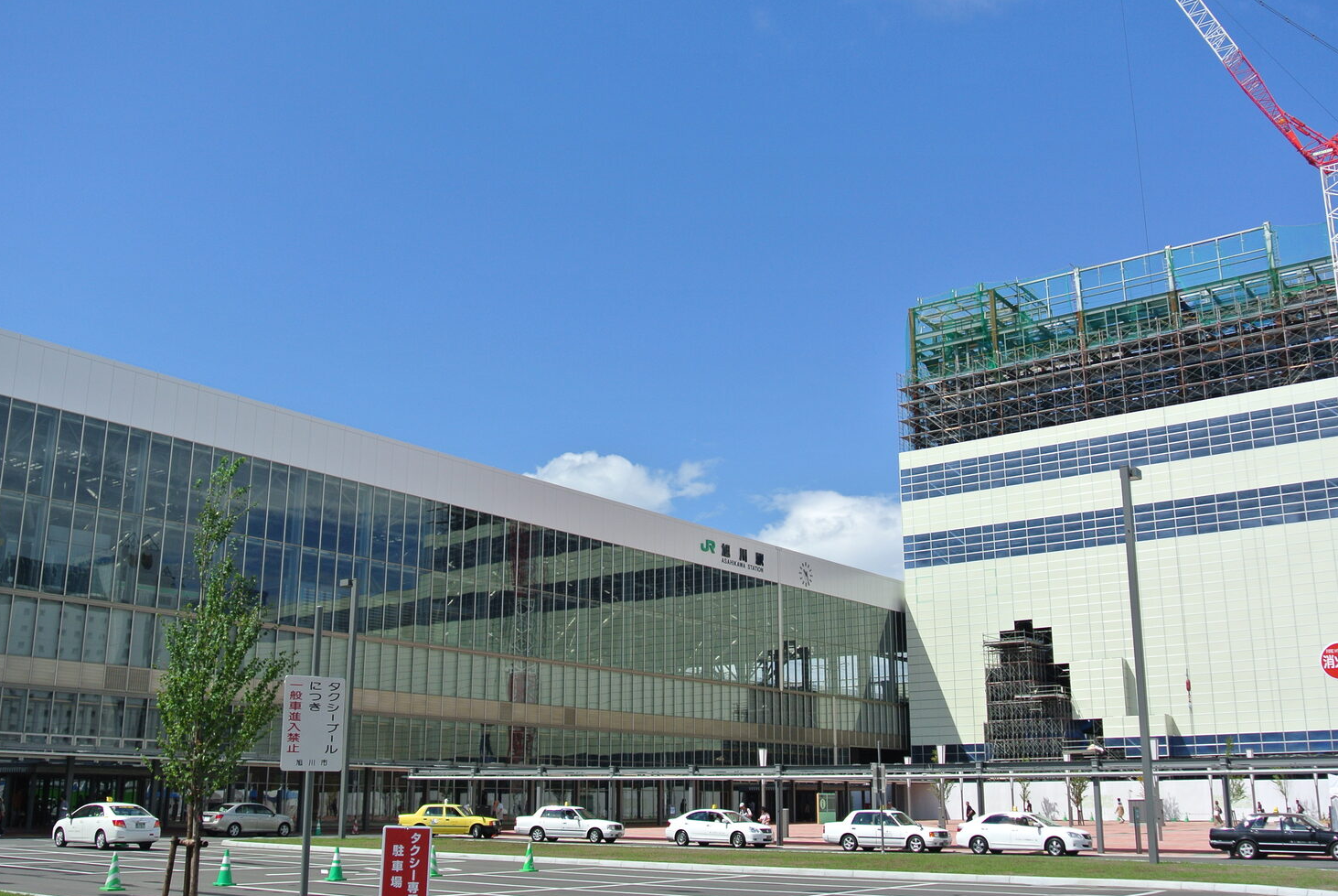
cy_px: 481
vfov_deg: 37.9
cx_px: 681
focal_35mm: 35
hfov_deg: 54.4
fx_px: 1302
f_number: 5
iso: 100
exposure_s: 1/800
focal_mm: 12.2
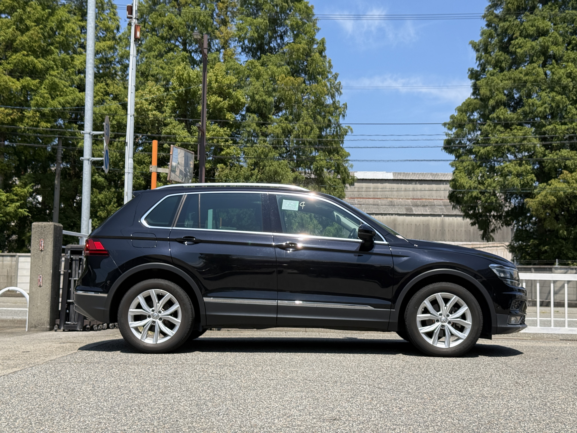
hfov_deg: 39.7
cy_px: 216
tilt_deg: +4.6
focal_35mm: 48
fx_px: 800
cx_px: 288
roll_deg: -0.8
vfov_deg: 30.3
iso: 100
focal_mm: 6.76
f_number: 1.78
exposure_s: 1/5208
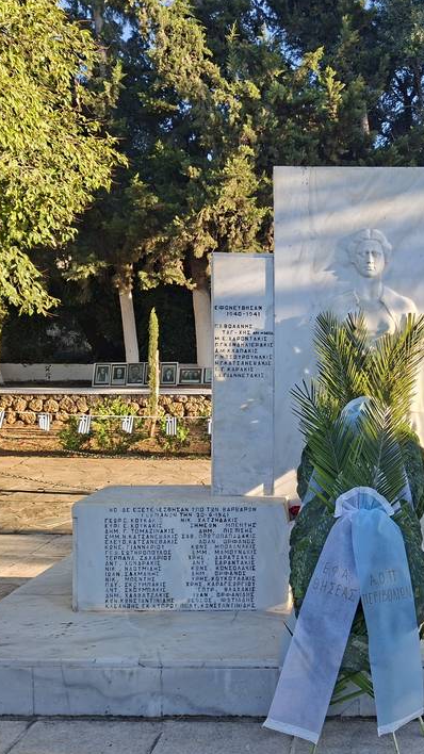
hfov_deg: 33.0
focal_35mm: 34
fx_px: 680
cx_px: 377
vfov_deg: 58.0
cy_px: 373
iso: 40
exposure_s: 1/424
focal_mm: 5.54
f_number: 1.8
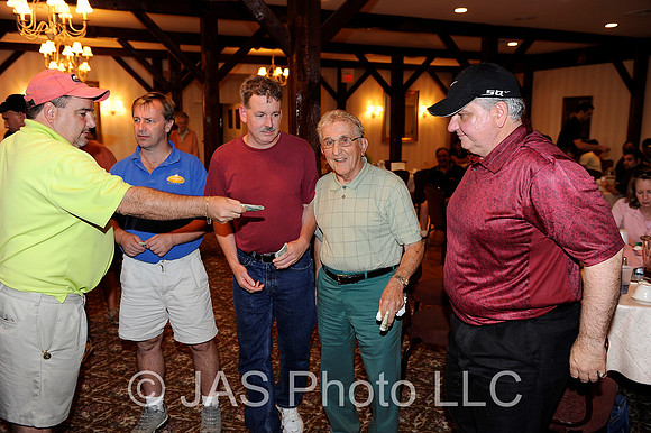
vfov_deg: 41.1
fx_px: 578
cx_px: 326
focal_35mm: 32
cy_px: 216
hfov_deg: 58.7
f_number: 4
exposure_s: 1/40
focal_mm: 32
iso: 400
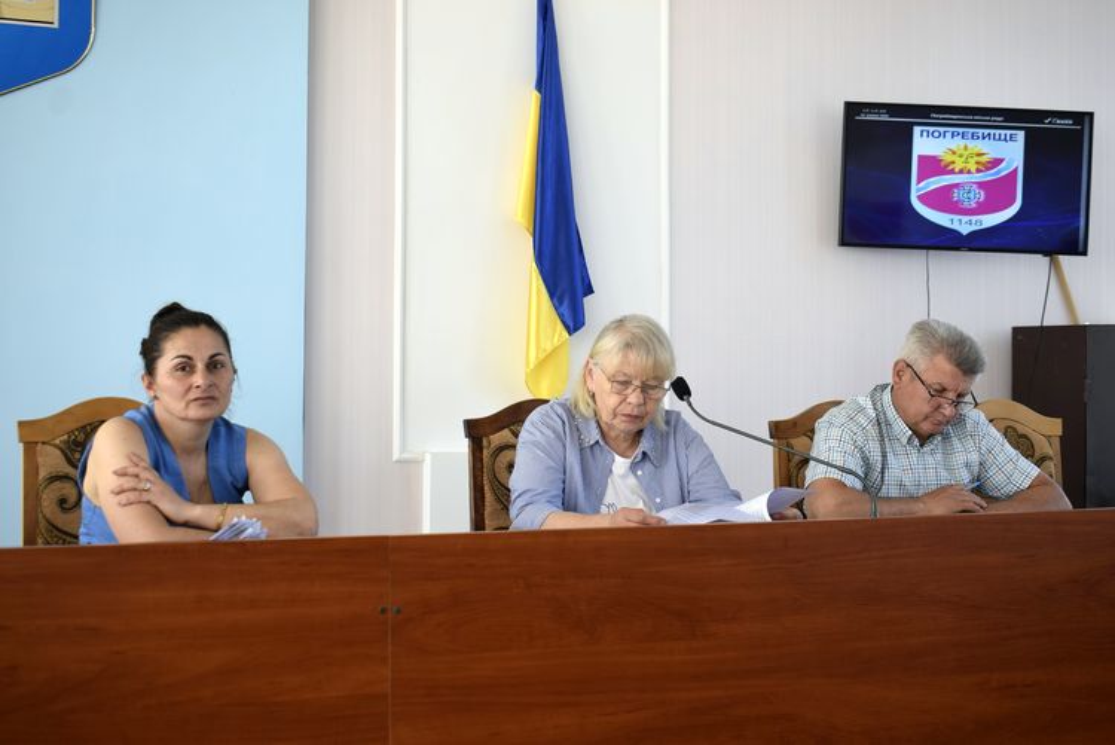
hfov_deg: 47.9
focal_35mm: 40
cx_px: 558
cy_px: 372
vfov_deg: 33.1
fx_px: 1255
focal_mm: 27
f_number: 5.6
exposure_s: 1/125
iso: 400
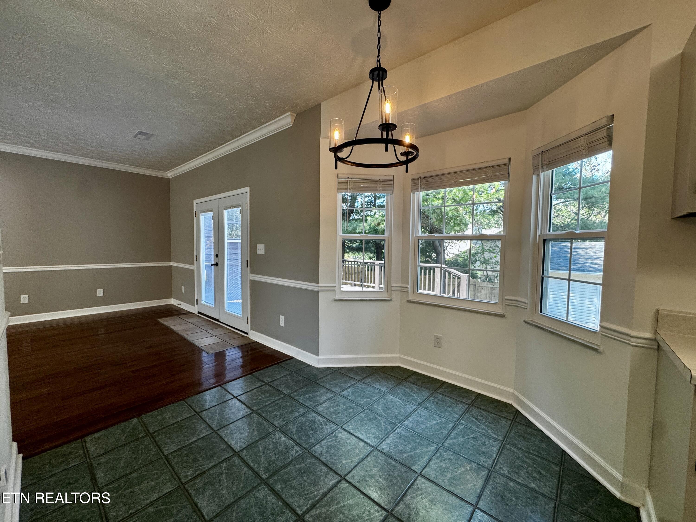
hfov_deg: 102.1
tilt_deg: -4.6
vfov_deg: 85.7
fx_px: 281
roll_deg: -0.3
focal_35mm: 14
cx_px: 348
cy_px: 261
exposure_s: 1/120
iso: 160
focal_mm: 2.22
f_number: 2.2
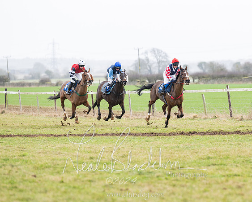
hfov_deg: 7.5
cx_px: 164
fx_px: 1917
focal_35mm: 257
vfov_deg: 6.0
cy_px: 102
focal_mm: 175
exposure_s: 1/800
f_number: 4
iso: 400
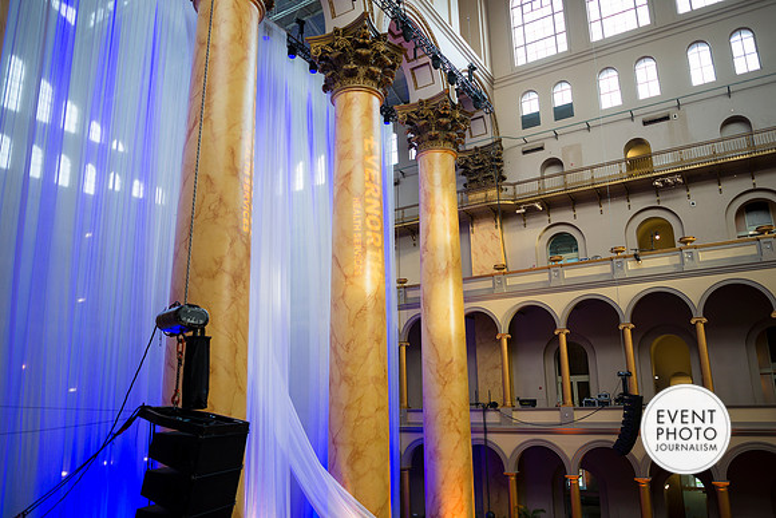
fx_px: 565
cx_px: 388
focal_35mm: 26
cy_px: 256
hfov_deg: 68.9
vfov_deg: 49.2
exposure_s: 1/80
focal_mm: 25
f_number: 2
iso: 100
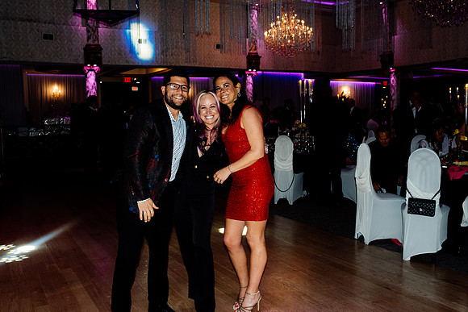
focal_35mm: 35
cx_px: 234
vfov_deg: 37.9
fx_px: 455
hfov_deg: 54.4
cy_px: 156
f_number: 5.6
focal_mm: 35
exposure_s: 1/200
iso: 2000
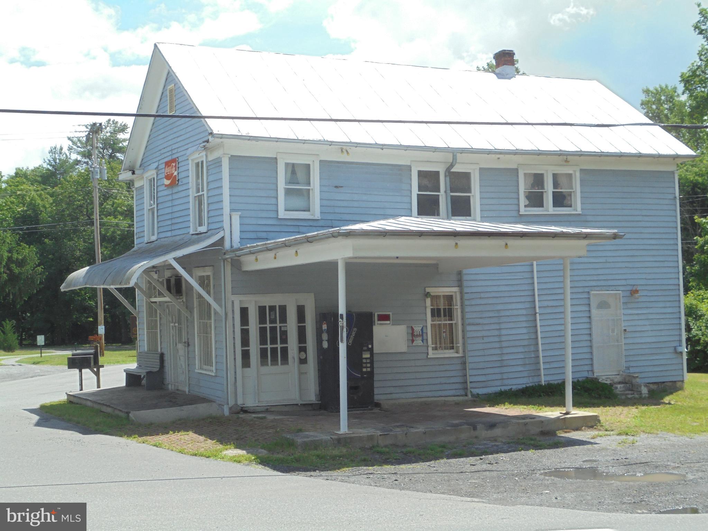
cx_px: 354
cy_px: 266
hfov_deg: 38.9
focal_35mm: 49
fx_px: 1002
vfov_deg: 29.7
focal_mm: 8.9
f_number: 4.8
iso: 100
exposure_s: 1/500
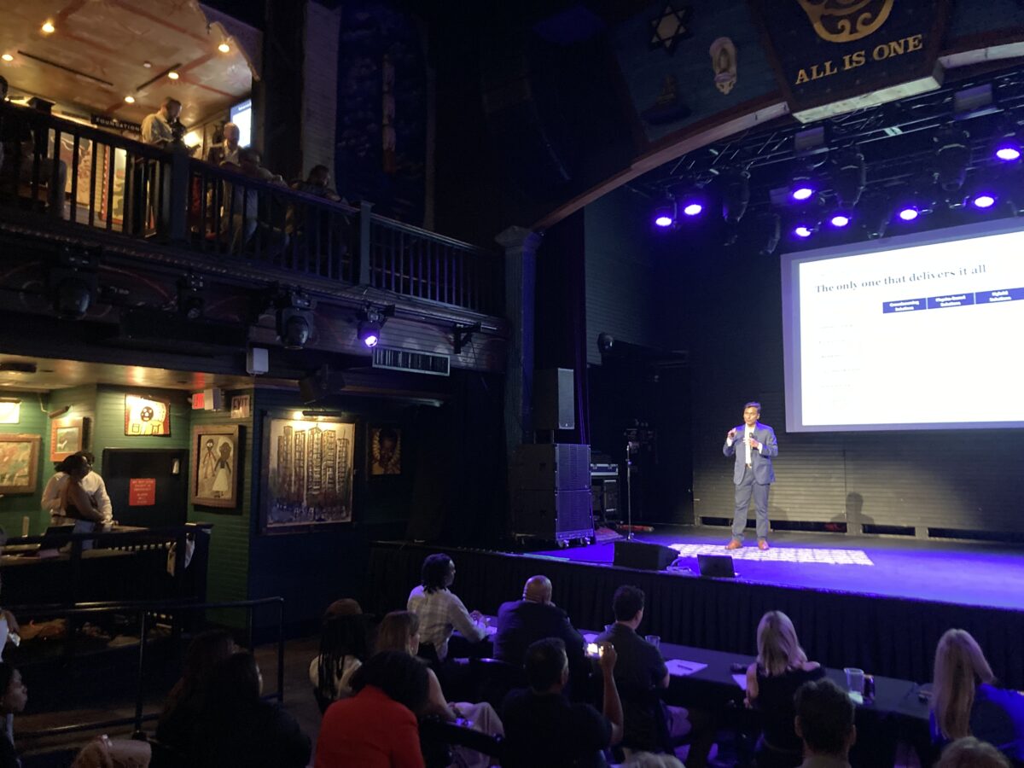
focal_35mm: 28
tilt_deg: +4.2
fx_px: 828
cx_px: 512
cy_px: 384
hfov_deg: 63.4
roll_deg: -0.4
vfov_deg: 49.7
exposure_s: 1/15
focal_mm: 3.99
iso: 800
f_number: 1.8
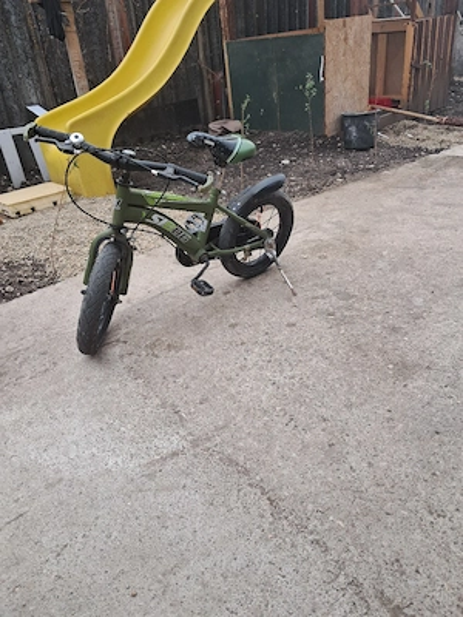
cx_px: 232
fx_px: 482
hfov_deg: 51.4
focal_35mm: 27
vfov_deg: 65.3
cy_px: 308
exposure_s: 1/154
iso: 50
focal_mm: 4
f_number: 1.8
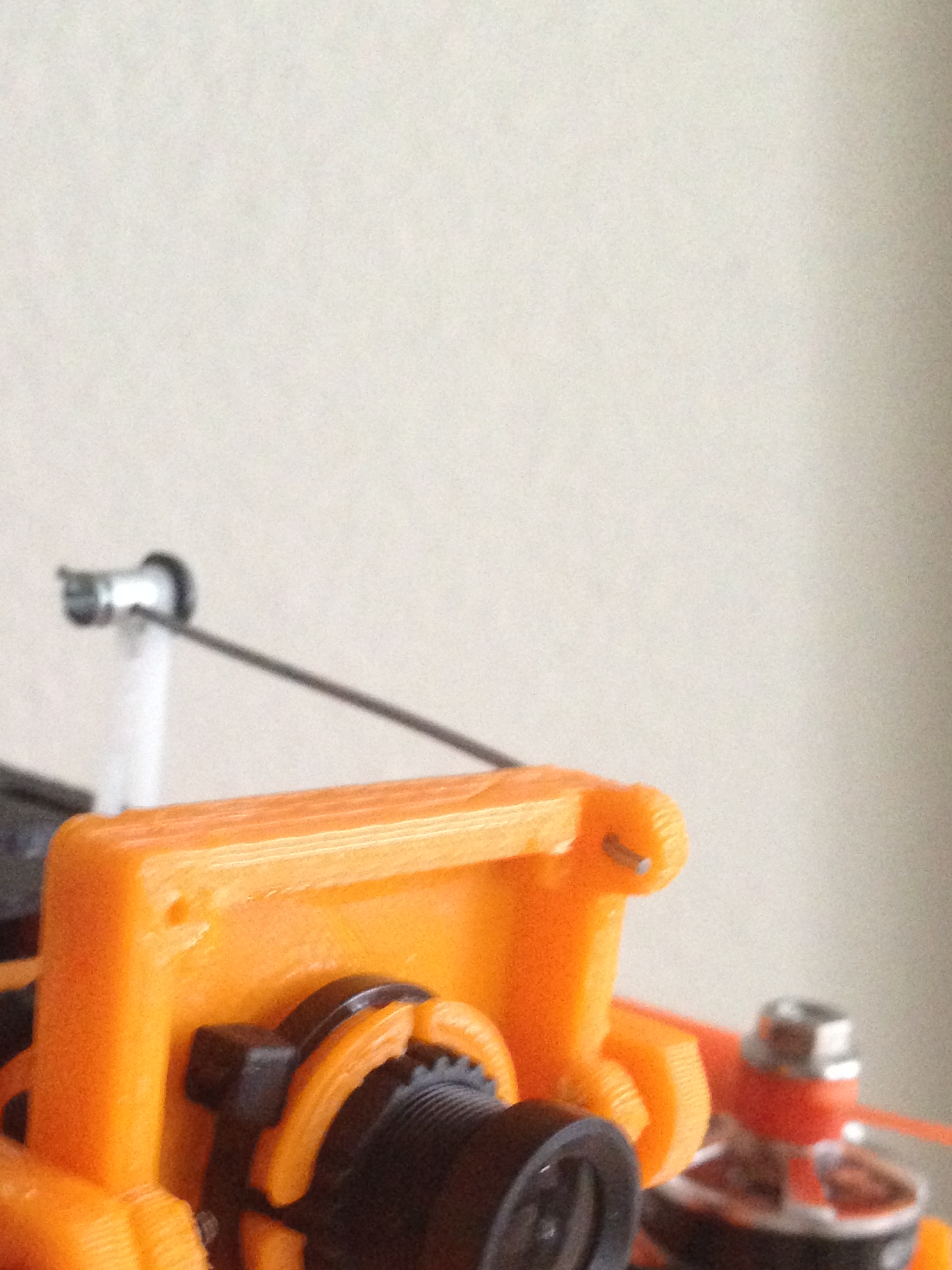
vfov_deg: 31.8
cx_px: 255
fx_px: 2164
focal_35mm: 59
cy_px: 1028
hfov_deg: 24.6
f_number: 2.4
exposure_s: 1/15
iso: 400
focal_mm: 4.12
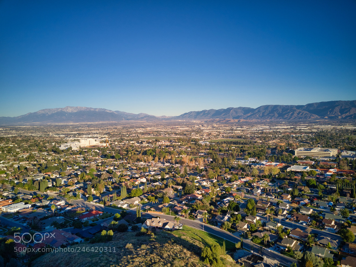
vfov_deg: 53.0
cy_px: 134
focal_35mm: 26
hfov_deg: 67.3
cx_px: 178
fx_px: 267
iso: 100
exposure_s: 1/1135
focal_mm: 4.7
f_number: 2.2
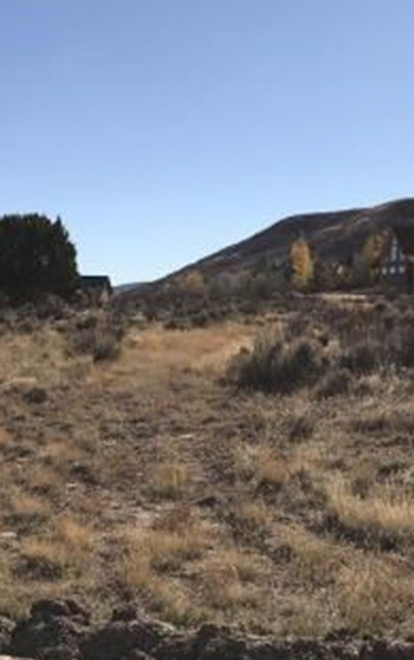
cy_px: 414
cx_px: 221
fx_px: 1099
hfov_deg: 21.3
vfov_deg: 33.3
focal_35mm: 61
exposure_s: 1/3300
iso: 20
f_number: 1.8
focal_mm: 3.99
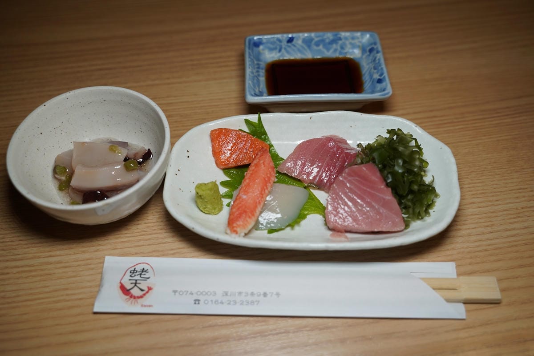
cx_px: 267
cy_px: 178
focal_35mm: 35
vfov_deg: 37.9
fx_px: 519
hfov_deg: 54.4
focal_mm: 35
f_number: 4
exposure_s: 1/60
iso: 125
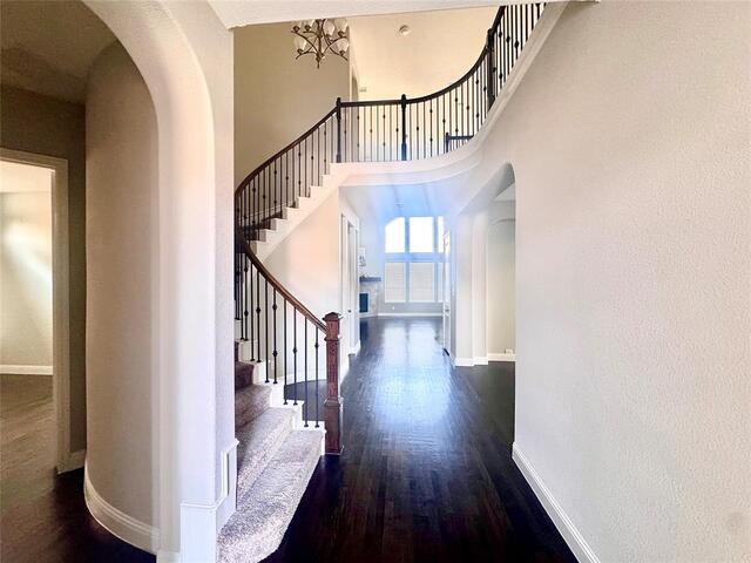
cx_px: 376
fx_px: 304
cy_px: 282
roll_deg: +0.4
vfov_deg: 85.7
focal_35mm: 14
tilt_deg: -0.3
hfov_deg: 102.1
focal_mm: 2.22
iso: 400
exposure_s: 1/60
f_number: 2.2
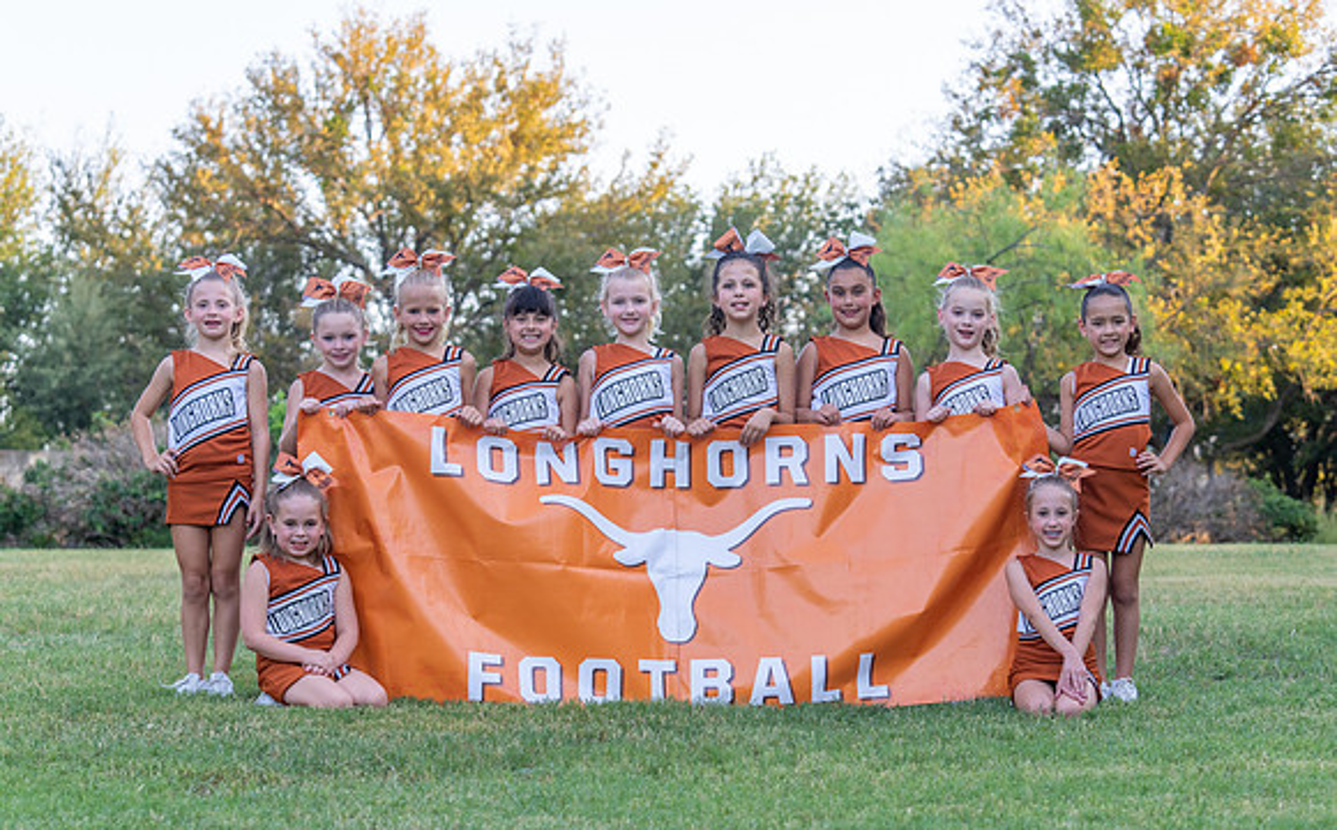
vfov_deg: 16.8
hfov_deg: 26.8
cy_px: 460
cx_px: 701
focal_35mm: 77
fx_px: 2809
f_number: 4
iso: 400
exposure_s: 1/320
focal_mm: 70
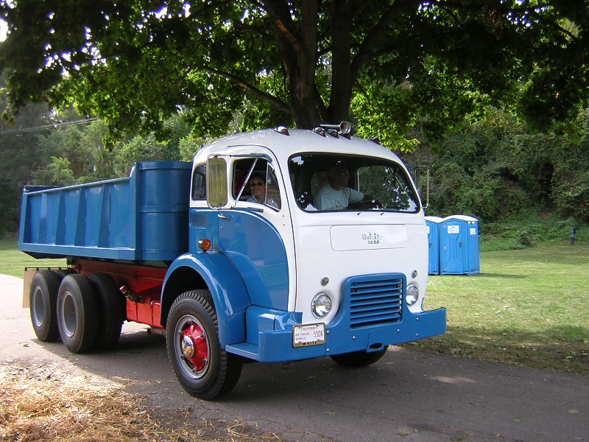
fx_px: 613
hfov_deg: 51.4
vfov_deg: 39.7
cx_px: 294
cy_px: 221
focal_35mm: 36
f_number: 2.6
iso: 100
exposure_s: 1/158
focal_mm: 4.7
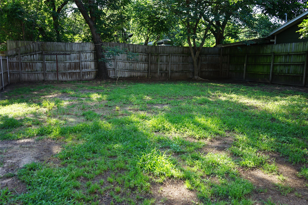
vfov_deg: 42.3
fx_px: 265
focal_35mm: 31
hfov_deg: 60.3
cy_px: 102
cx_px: 154
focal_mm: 31
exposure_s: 1/60
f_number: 5
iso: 100
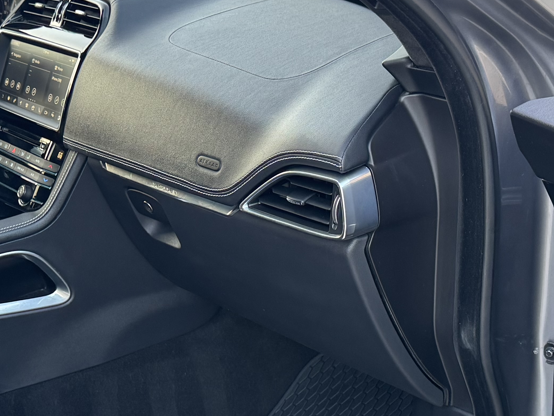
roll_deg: -3.3
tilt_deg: -19.3
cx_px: 232
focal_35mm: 66
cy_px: 321
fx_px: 1056
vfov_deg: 22.0
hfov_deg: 29.3
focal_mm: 6.76
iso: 200
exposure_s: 1/60
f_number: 1.78
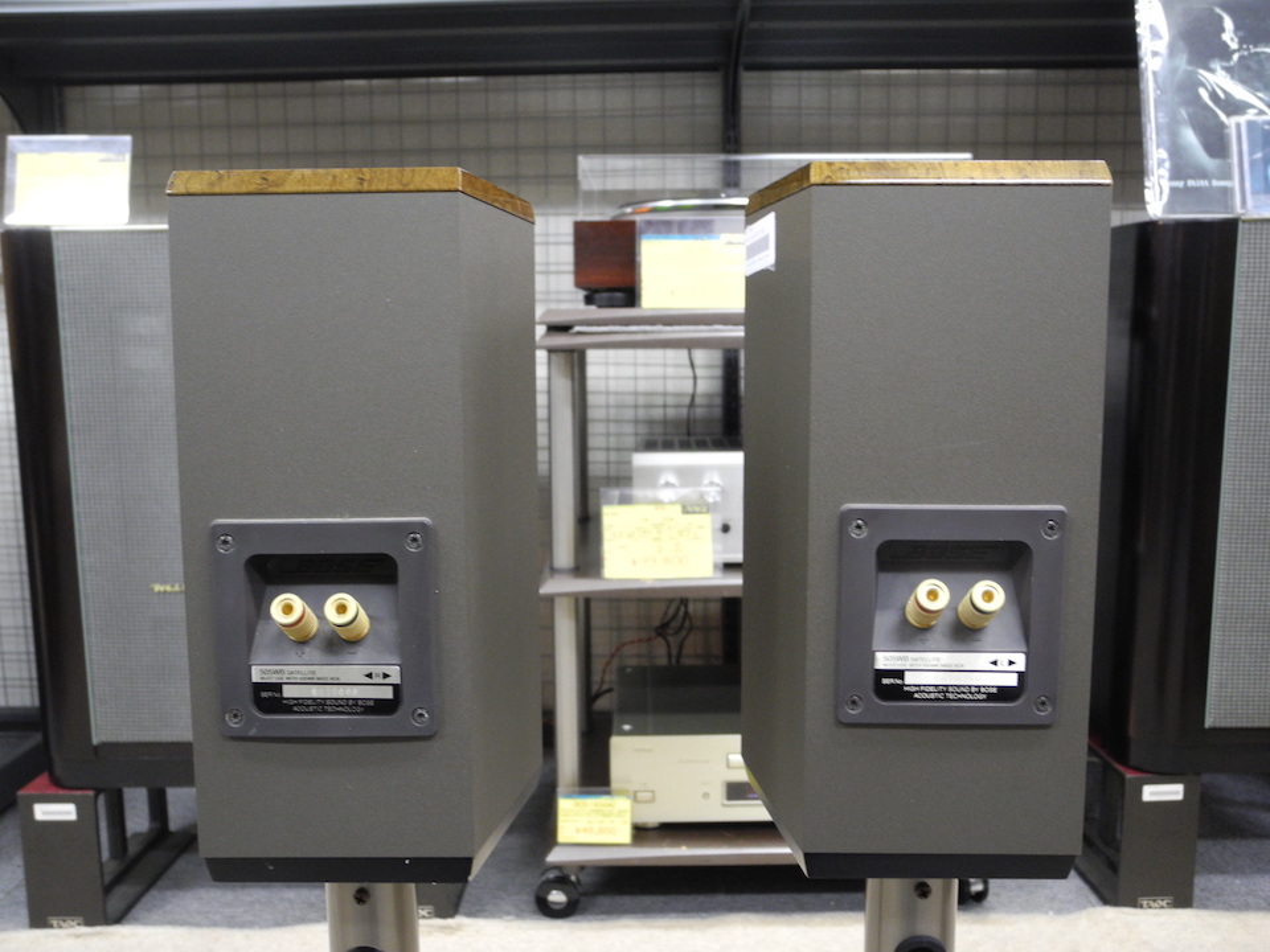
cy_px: 476
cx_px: 635
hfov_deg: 56.8
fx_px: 1174
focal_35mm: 32
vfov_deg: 44.2
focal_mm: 6.8
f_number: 2.8
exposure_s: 1/18.4
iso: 400
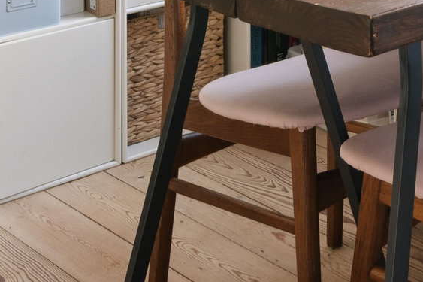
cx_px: 532
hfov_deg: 19.7
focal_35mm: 96
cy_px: -258
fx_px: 1128
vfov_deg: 12.7
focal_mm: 18
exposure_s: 1/20
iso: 640
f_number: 9
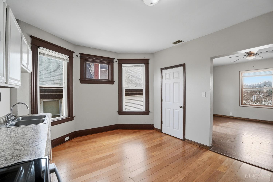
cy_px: 91
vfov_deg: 77.2
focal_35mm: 15
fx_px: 114
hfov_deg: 100.4
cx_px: 136
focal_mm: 10
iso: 100
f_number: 4
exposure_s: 1/500
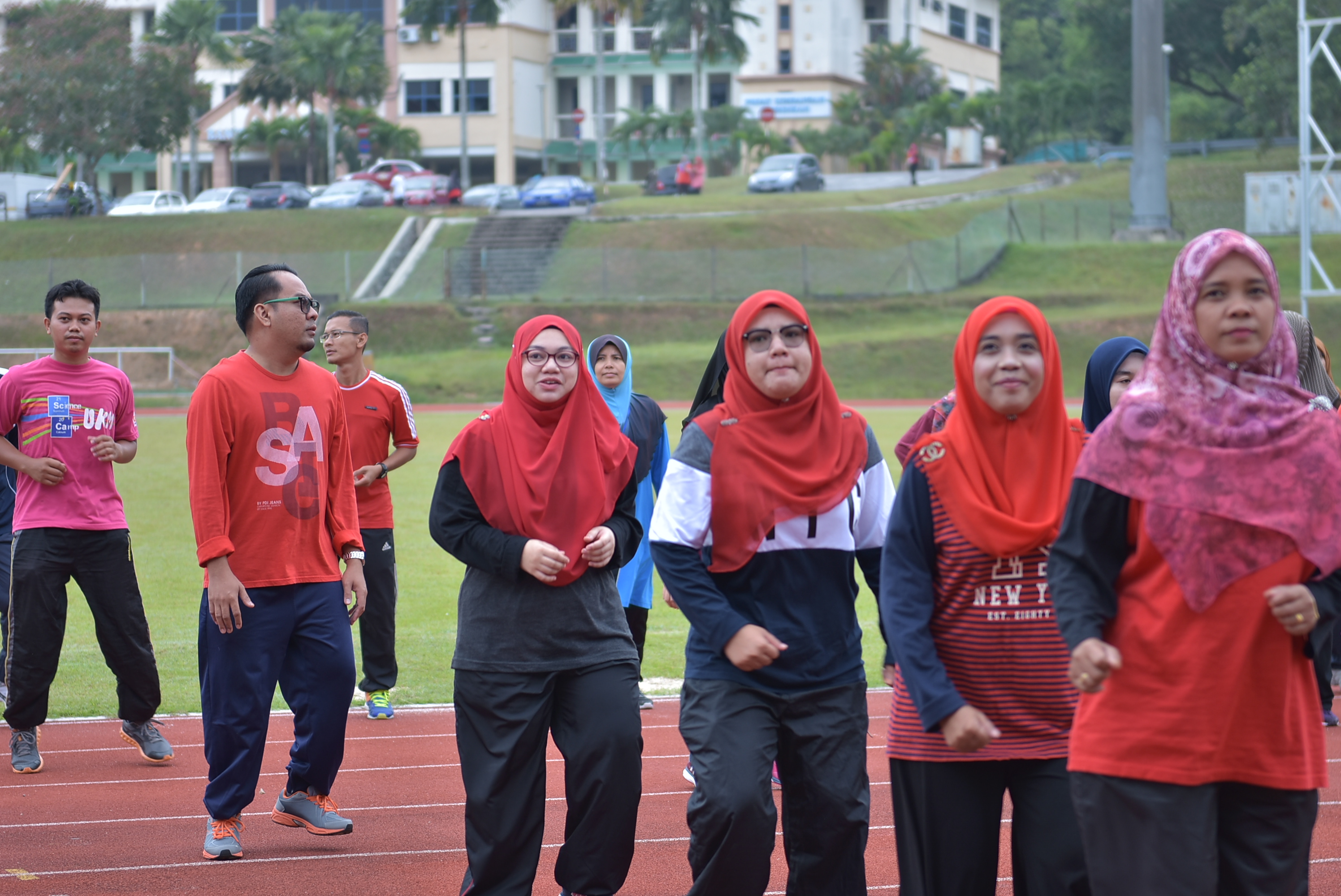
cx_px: 670
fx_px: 3914
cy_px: 448
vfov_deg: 13.1
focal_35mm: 105
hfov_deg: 19.4
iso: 100
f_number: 2.8
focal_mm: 70
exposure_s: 1/200
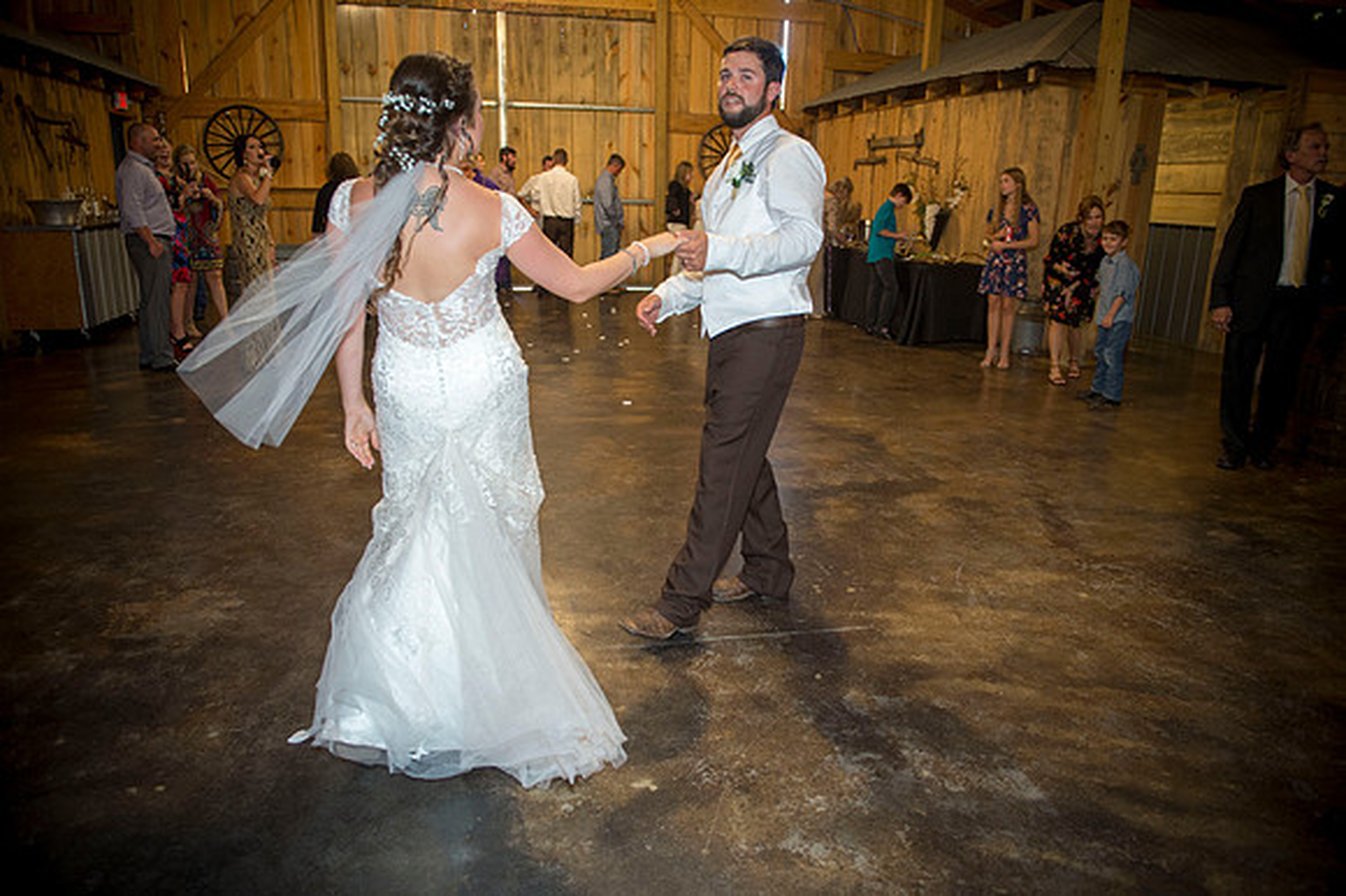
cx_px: 673
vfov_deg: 53.1
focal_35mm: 24
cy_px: 448
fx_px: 897
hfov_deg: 73.8
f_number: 3.2
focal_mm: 24
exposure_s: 1/160
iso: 1600
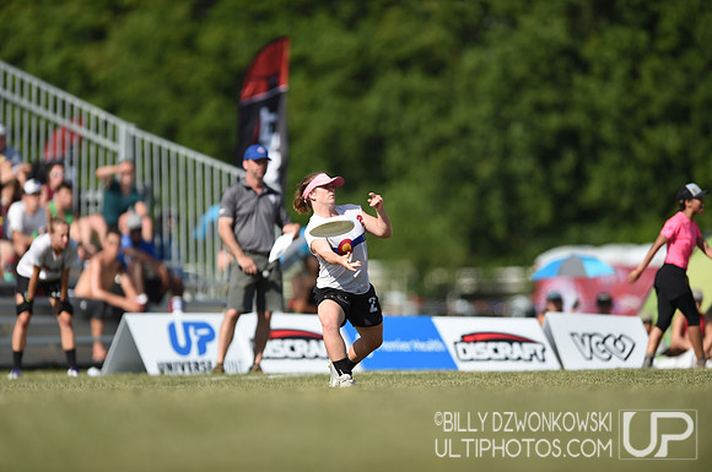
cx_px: 356
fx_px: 7900
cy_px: 236
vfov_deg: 3.4
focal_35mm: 400
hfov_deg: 5.2
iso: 100
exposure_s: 1/2000
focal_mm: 400
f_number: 2.8
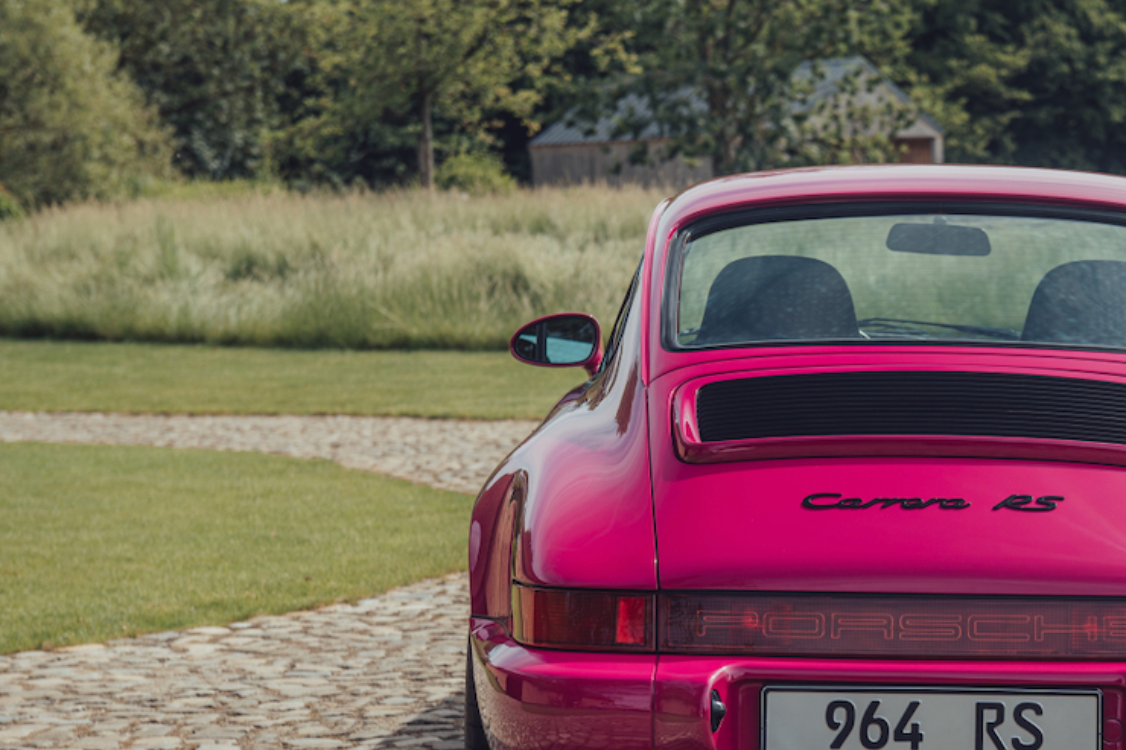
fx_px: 3784
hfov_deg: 16.8
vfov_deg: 11.3
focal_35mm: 121
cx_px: 927
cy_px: 534
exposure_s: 1/160
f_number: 5.6
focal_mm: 70
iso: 100
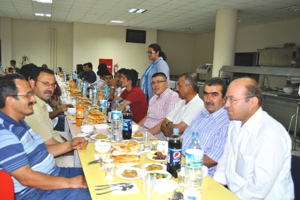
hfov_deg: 57.3
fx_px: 275
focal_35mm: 33
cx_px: 150
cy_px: 100
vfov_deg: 39.9
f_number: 4
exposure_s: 1/60
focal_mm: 22
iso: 800
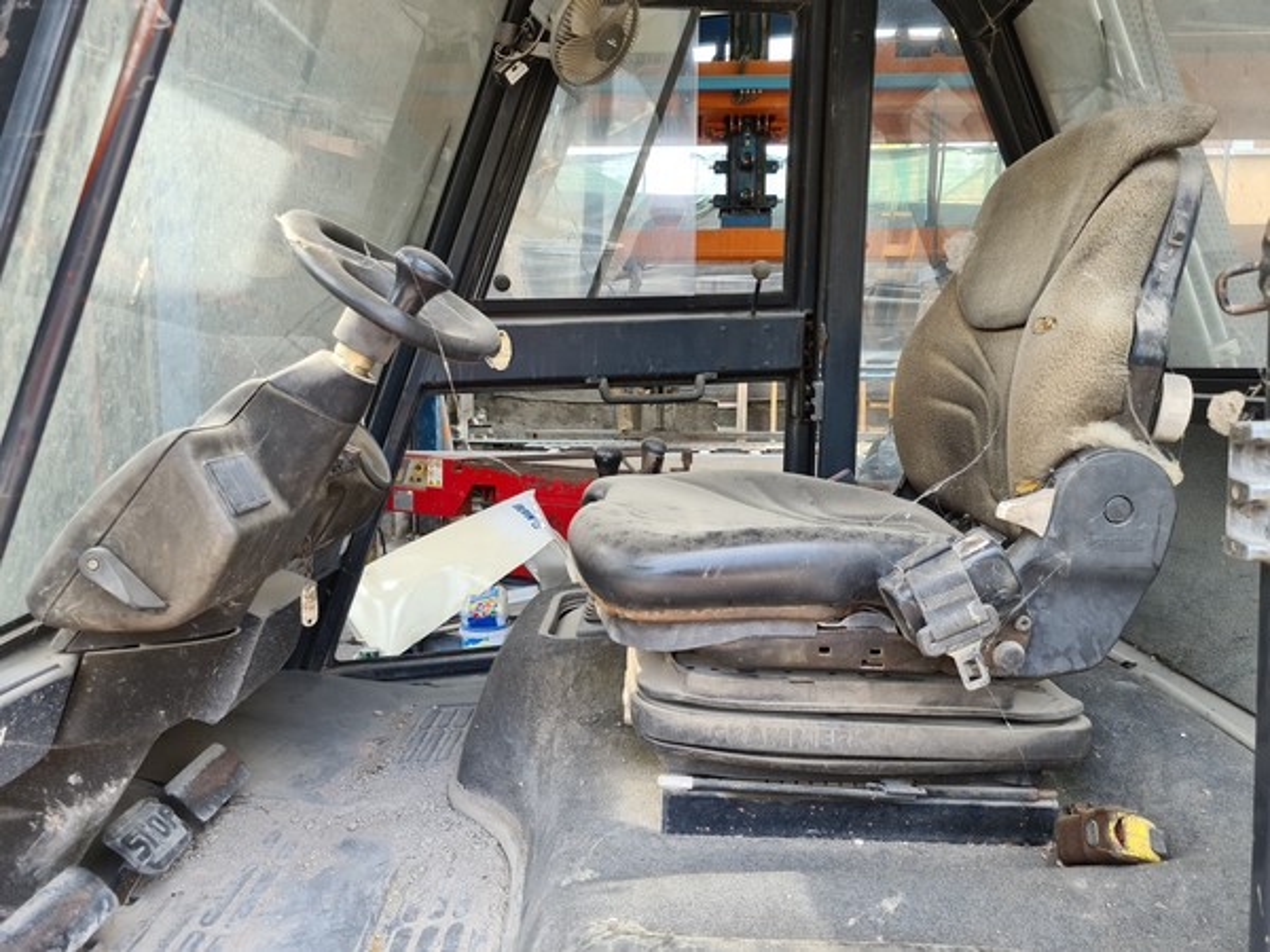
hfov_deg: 67.3
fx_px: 954
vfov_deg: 53.1
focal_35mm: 26
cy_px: 476
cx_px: 635
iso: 50
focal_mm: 5.4
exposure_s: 1/123
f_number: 1.8
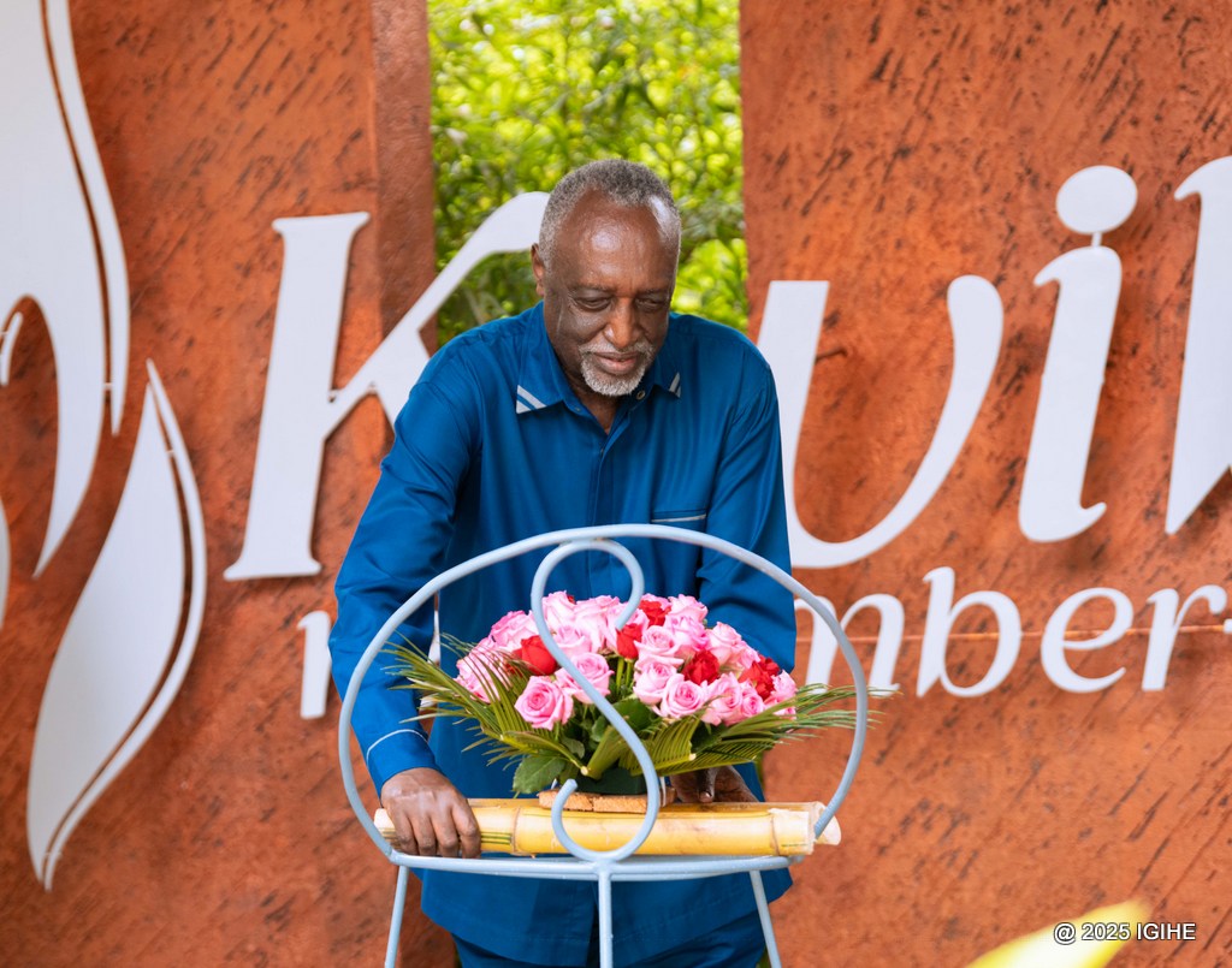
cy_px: 484
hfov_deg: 11.4
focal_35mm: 170
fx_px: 6152
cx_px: 620
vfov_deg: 9.0
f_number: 4
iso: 500
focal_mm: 150
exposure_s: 1/160
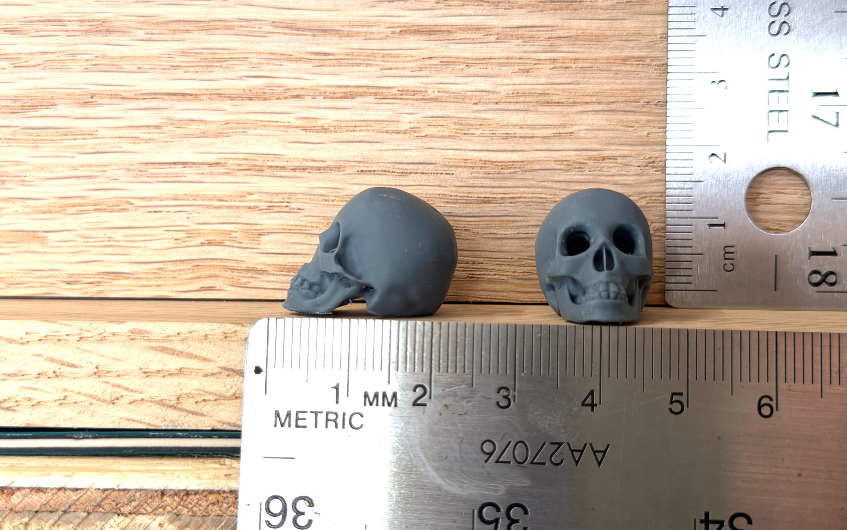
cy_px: 248
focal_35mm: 51
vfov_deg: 25.3
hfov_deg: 39.6
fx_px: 1177
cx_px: 424
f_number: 1.8
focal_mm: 6.8
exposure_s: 1/120
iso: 80
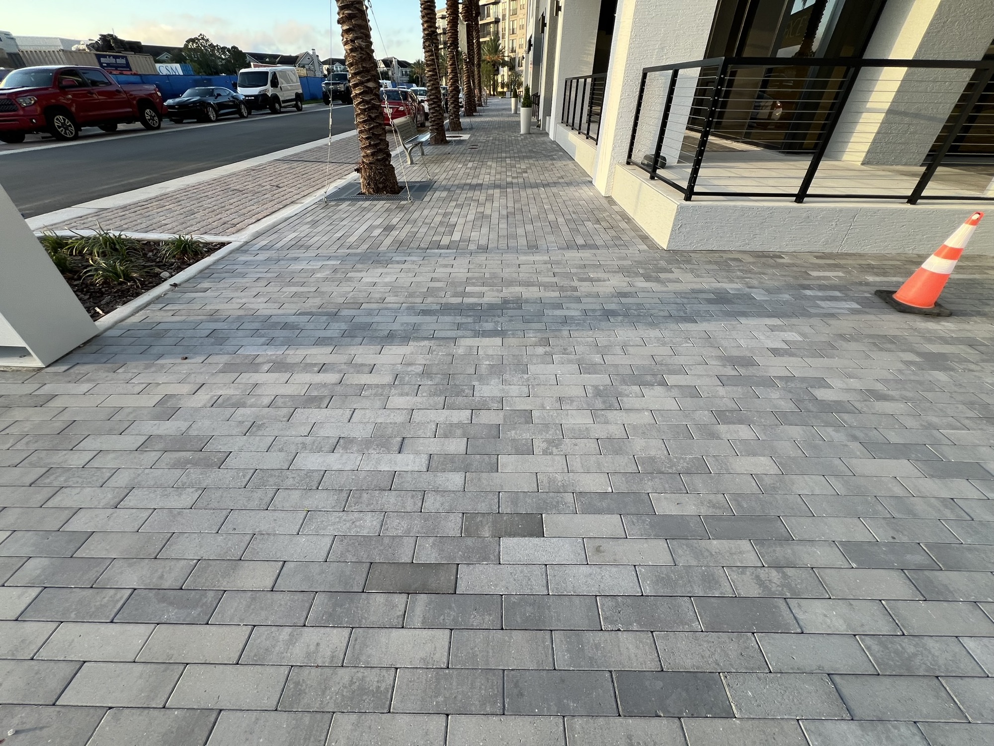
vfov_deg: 89.9
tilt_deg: -36.3
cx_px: 497
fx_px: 373
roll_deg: -0.5
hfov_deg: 106.2
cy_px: 373
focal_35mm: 13
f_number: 1.8
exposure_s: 1/191
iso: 32
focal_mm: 1.57
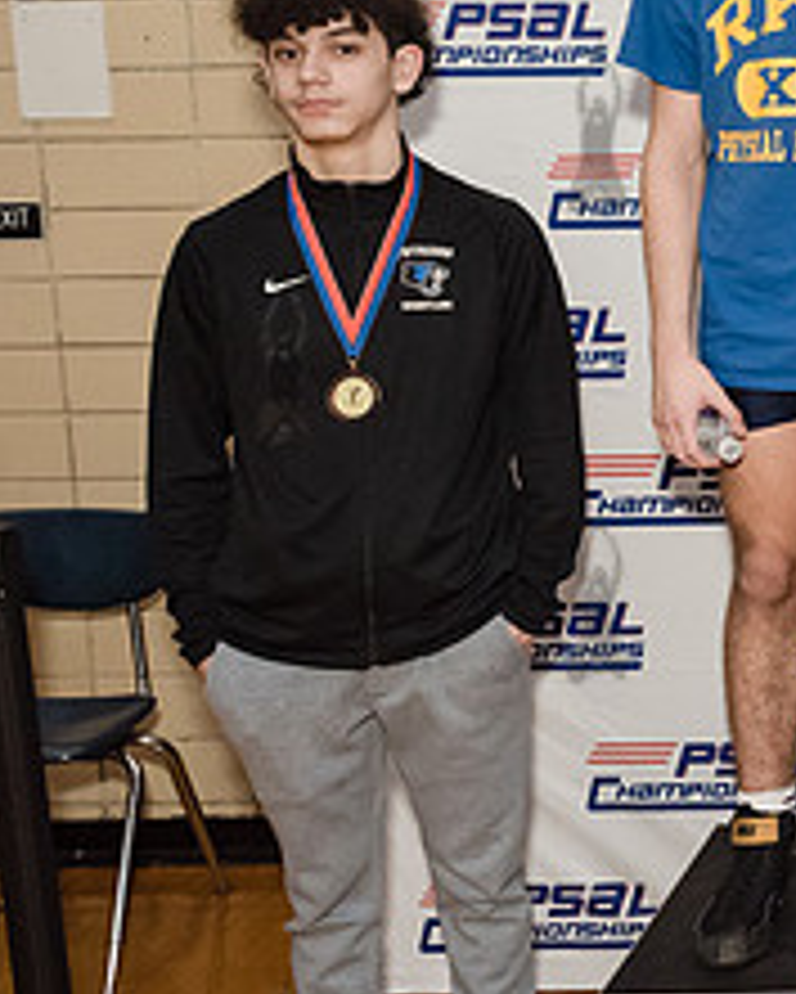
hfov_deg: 18.9
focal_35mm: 67
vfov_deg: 28.1
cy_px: 319
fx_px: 1972
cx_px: 1318
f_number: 4.5
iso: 4000
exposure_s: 1/200
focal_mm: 24
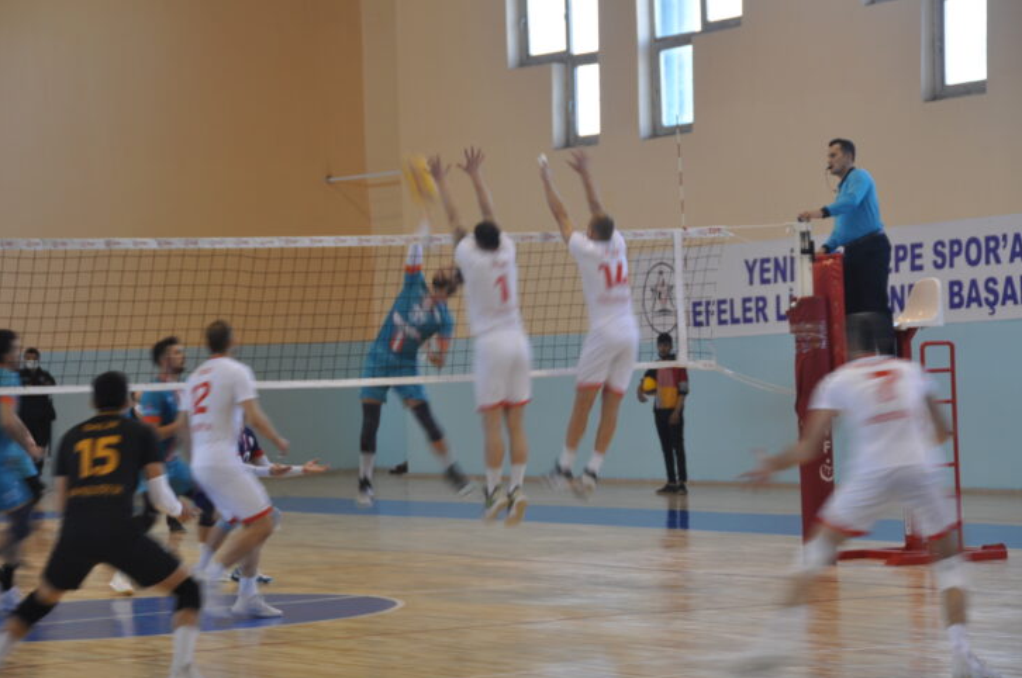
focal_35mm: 127
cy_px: 336
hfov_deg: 16.2
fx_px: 3601
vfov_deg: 10.8
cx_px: 493
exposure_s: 1/25
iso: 200
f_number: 5
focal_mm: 80
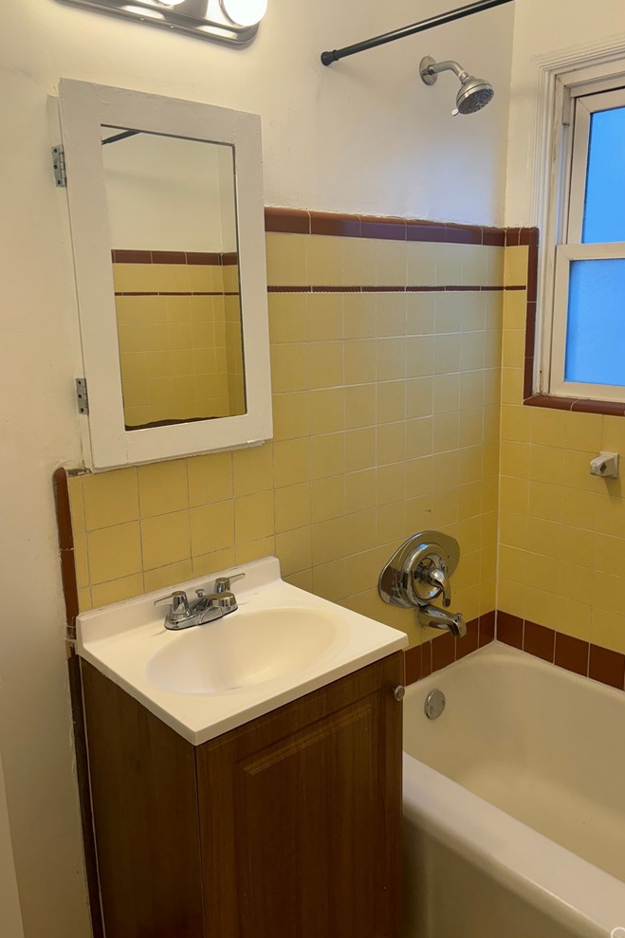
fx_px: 729
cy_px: 464
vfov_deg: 65.5
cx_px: 345
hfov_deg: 46.3
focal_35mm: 28
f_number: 1.6
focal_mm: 5.96
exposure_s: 1/120
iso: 100
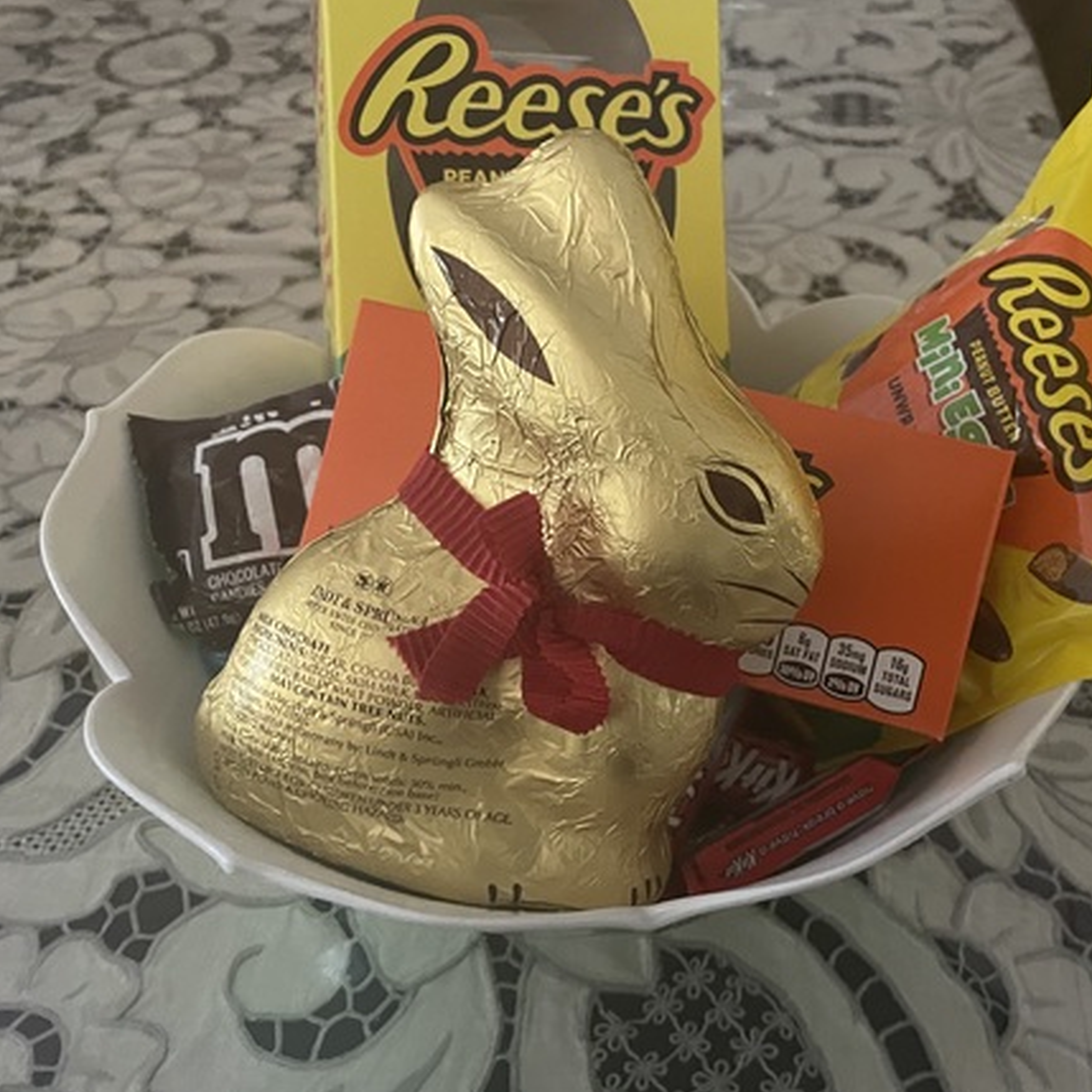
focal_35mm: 37
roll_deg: -2.4
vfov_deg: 44.9
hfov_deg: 44.5
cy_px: 527
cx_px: 692
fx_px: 1321
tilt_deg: -41.1
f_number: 1.6
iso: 800
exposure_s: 1/30
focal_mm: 4.2
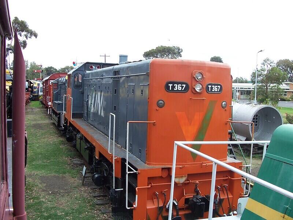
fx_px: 296
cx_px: 146
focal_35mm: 35
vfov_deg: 40.7
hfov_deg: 52.6
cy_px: 110
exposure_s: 1/500
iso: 80
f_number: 2.8
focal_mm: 6
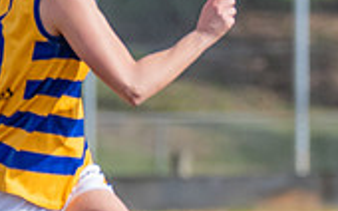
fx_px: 19672
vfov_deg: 0.6
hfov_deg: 1.0
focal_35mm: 2137
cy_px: 166
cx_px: 672
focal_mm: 350
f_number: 8
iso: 800
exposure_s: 1/1600
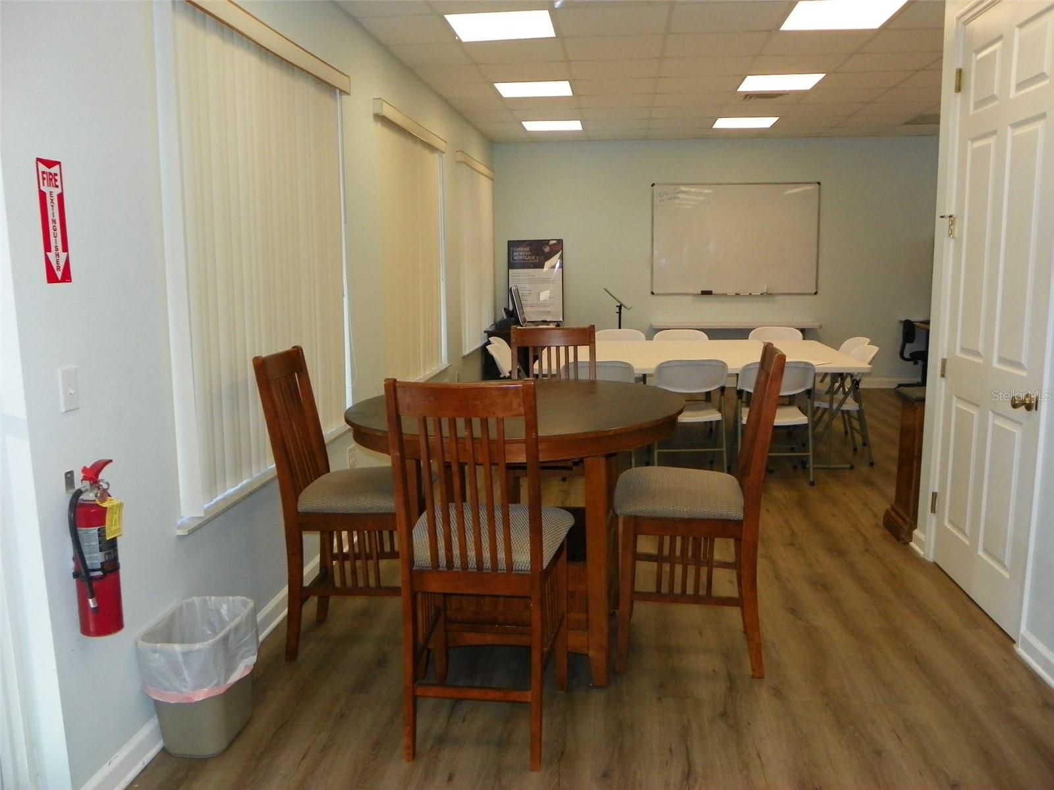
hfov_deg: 61.7
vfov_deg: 48.2
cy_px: 395
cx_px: 527
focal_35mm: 29
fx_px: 883
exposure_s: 1/125
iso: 200
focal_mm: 5.2
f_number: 2.8
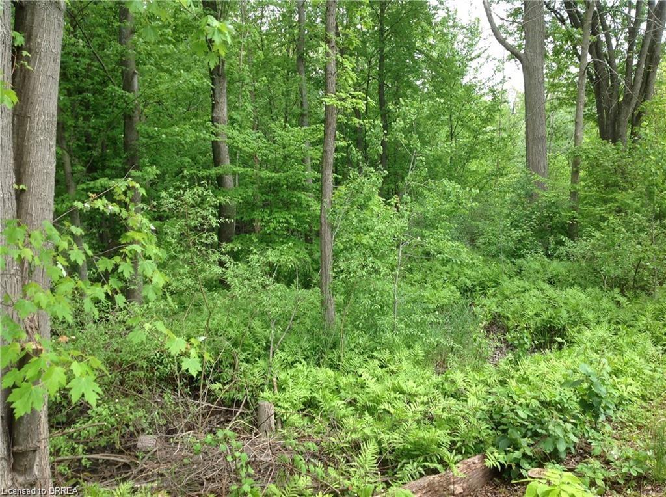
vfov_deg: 40.6
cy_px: 248
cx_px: 333
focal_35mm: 35
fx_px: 672
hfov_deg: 52.7
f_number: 2.4
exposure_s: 1/312
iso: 50
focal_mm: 4.28
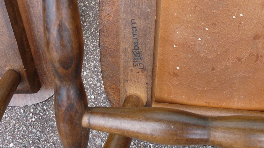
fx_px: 252
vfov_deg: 32.3
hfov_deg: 55.3
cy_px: 39
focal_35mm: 36
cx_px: 129
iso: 100
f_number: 4
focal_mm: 4.8
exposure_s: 1/160
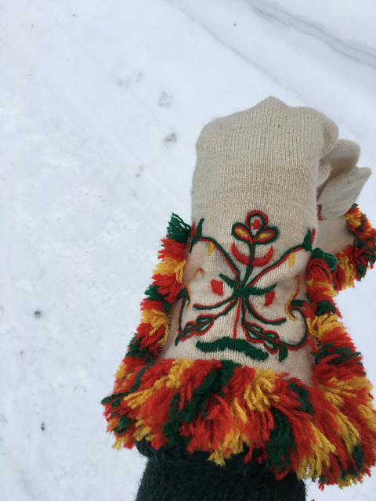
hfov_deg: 48.2
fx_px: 420
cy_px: 250
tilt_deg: -63.4
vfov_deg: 61.7
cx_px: 188
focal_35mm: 29
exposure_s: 1/100
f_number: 2.2
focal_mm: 4.15
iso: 40
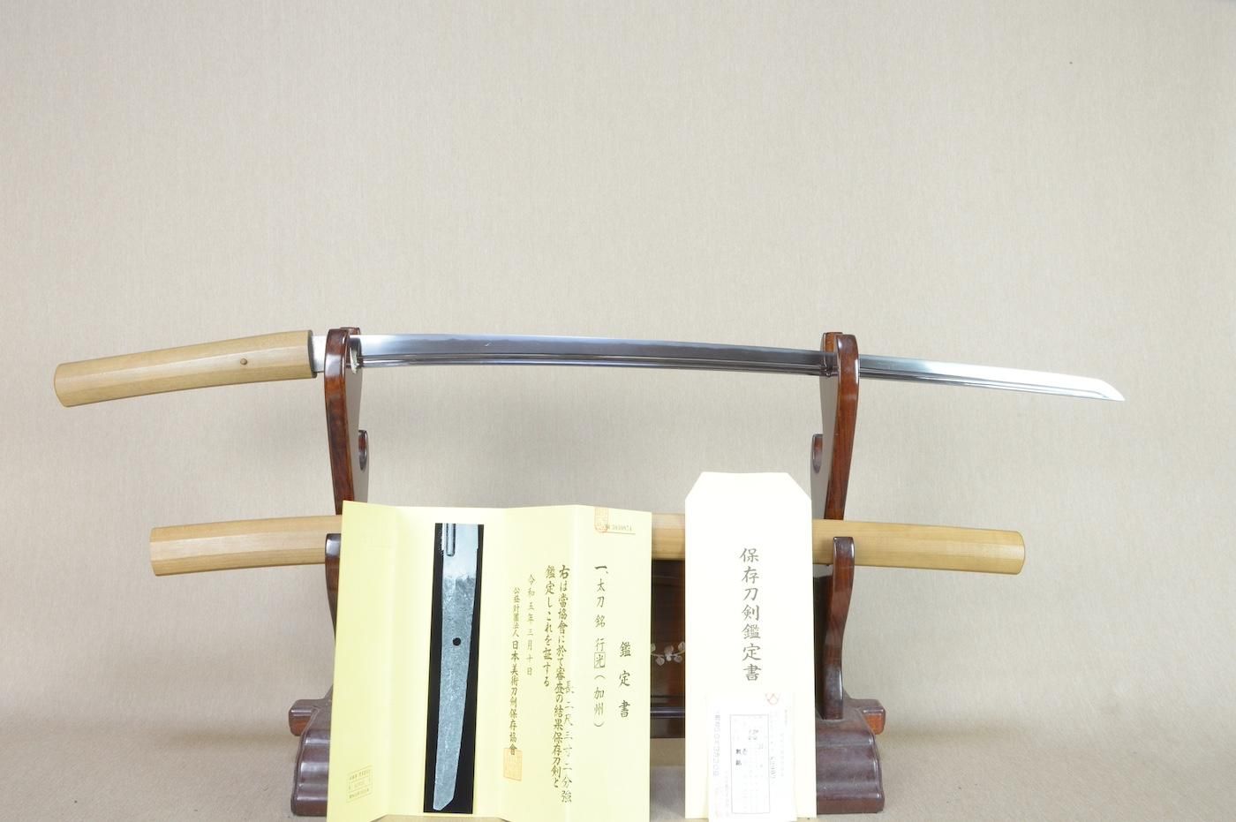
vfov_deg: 43.5
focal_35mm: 30
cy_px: 411
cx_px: 618
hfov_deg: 62.0
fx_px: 1029
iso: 400
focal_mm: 20
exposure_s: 1/2
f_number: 11
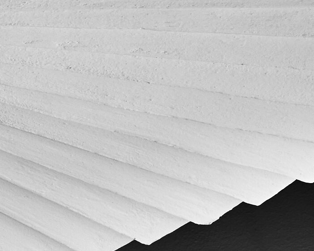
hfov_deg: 10.8
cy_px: 152
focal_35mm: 171
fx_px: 1589
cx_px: -192
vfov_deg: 9.0
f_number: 14
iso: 160
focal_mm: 35
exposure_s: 2.5
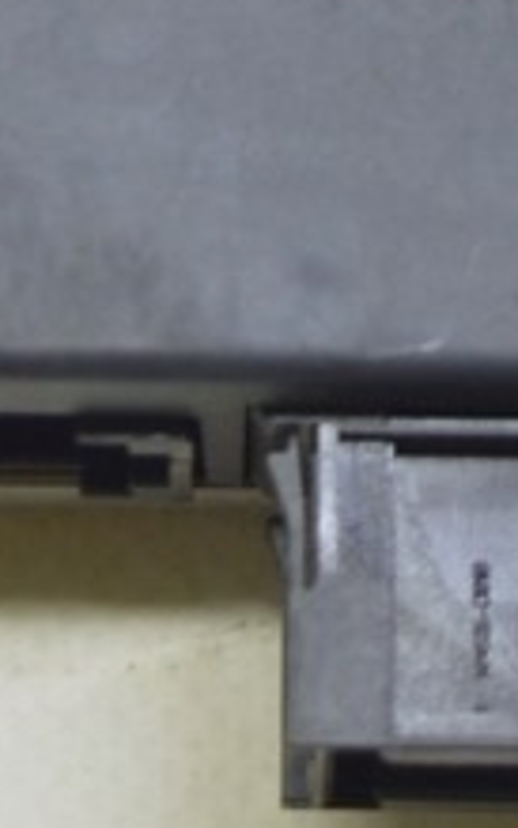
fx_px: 6140
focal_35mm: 272
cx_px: 458
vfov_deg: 7.6
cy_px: -161
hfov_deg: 4.8
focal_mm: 38
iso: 400
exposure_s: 1/20
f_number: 5.6
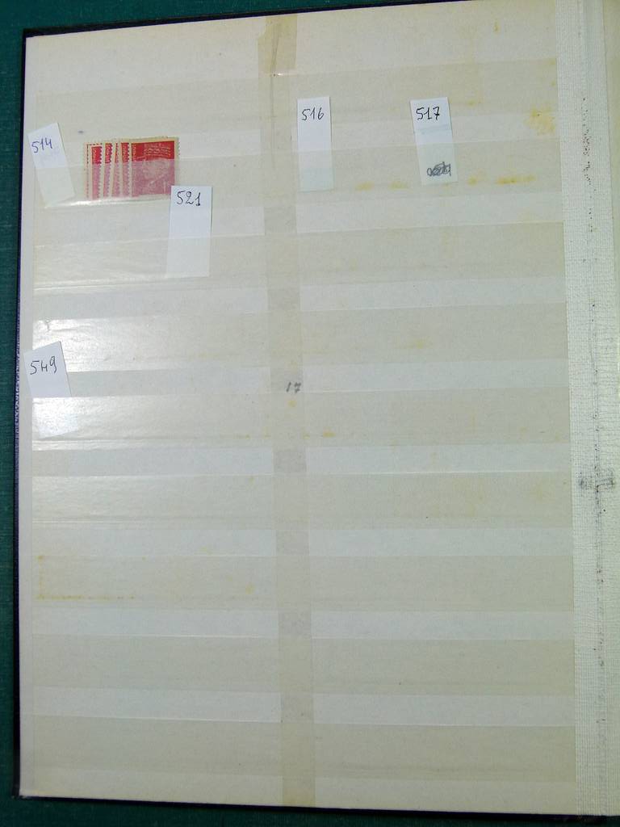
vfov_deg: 52.6
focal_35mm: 35
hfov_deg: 40.7
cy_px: 414
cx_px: 310
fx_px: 836
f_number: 4
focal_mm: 6.3
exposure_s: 1/200
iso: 100
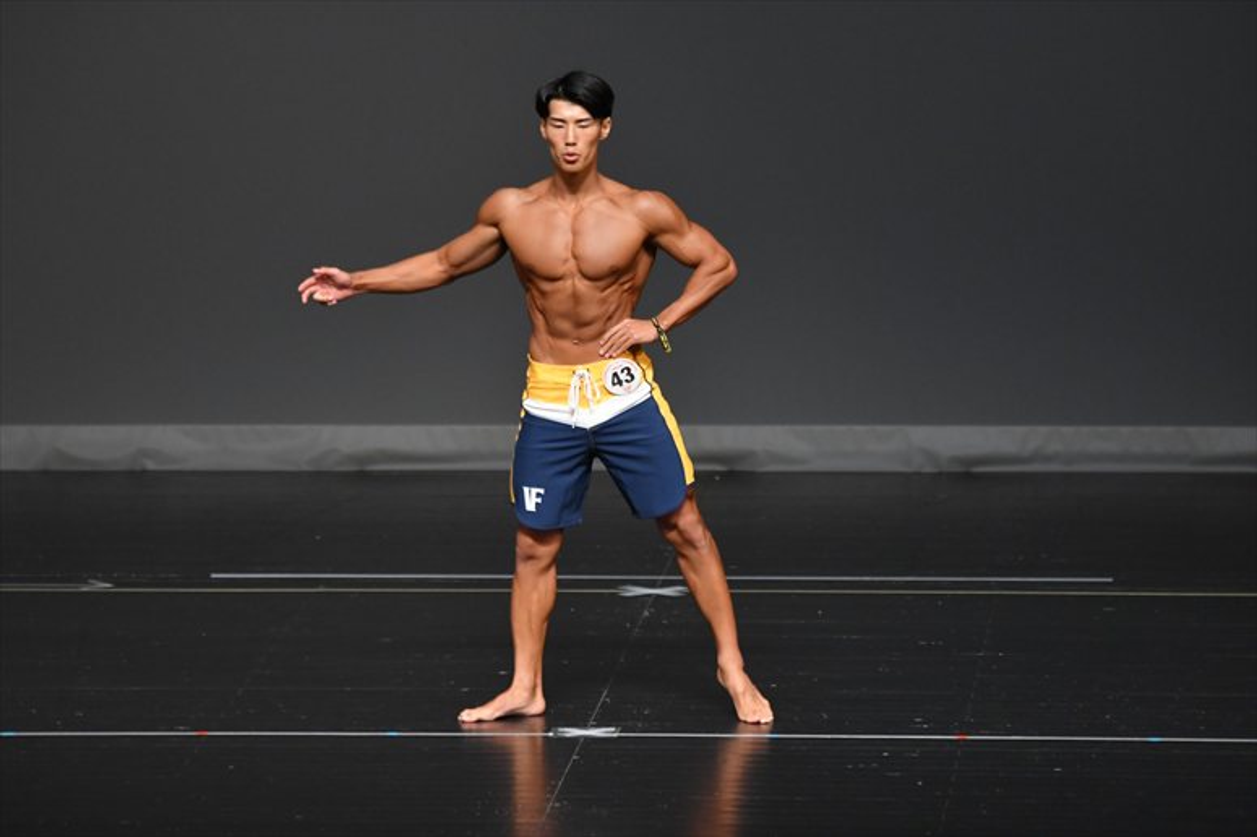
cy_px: 418
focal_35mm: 300
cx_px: 628
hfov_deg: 6.9
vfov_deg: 4.6
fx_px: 10470
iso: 2000
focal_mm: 200
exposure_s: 1/400
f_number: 5.6
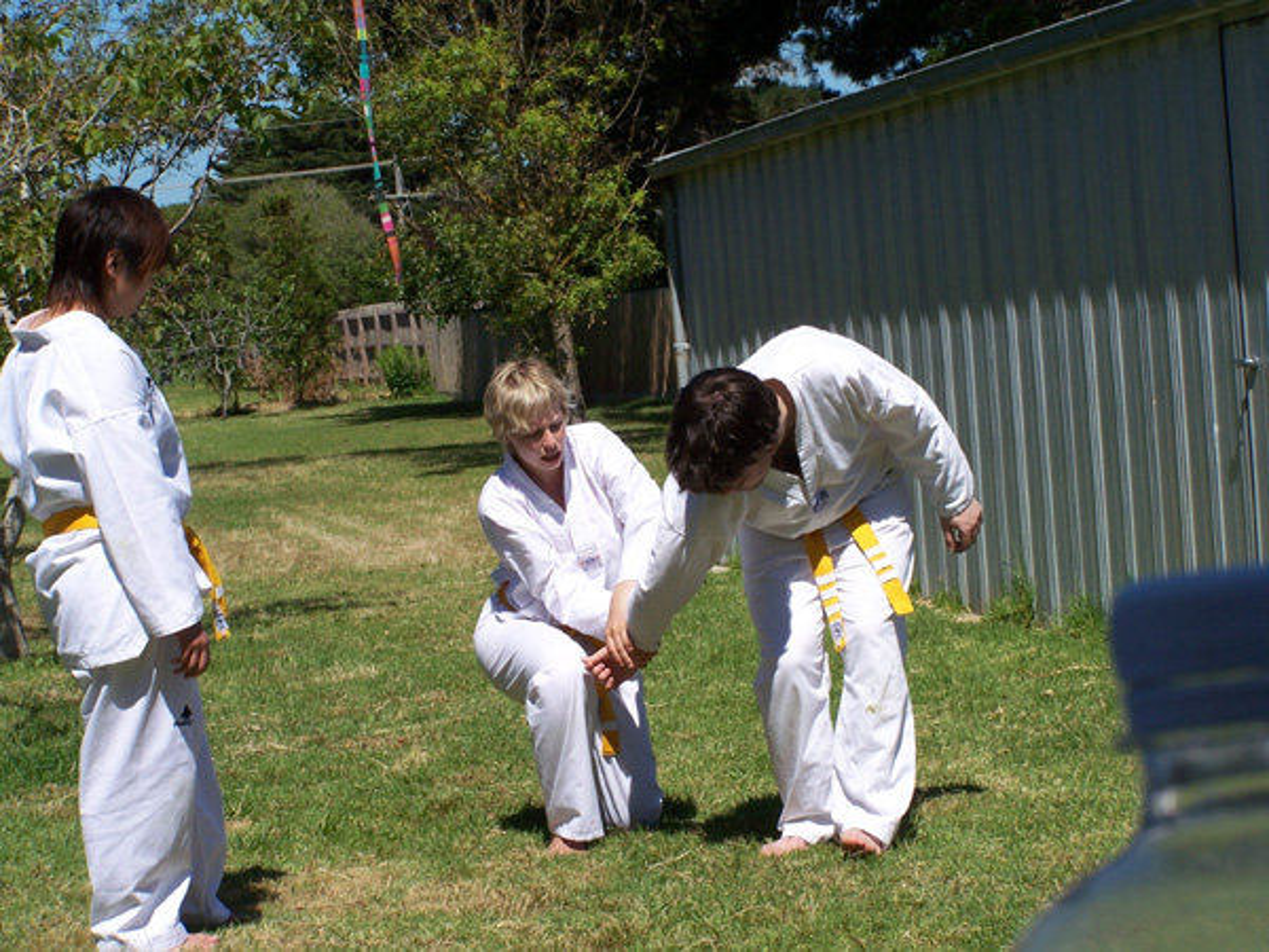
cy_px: 476
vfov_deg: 15.7
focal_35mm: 94
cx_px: 634
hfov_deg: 20.9
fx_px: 3446
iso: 80
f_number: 6.3
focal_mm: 15.6
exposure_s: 1/500
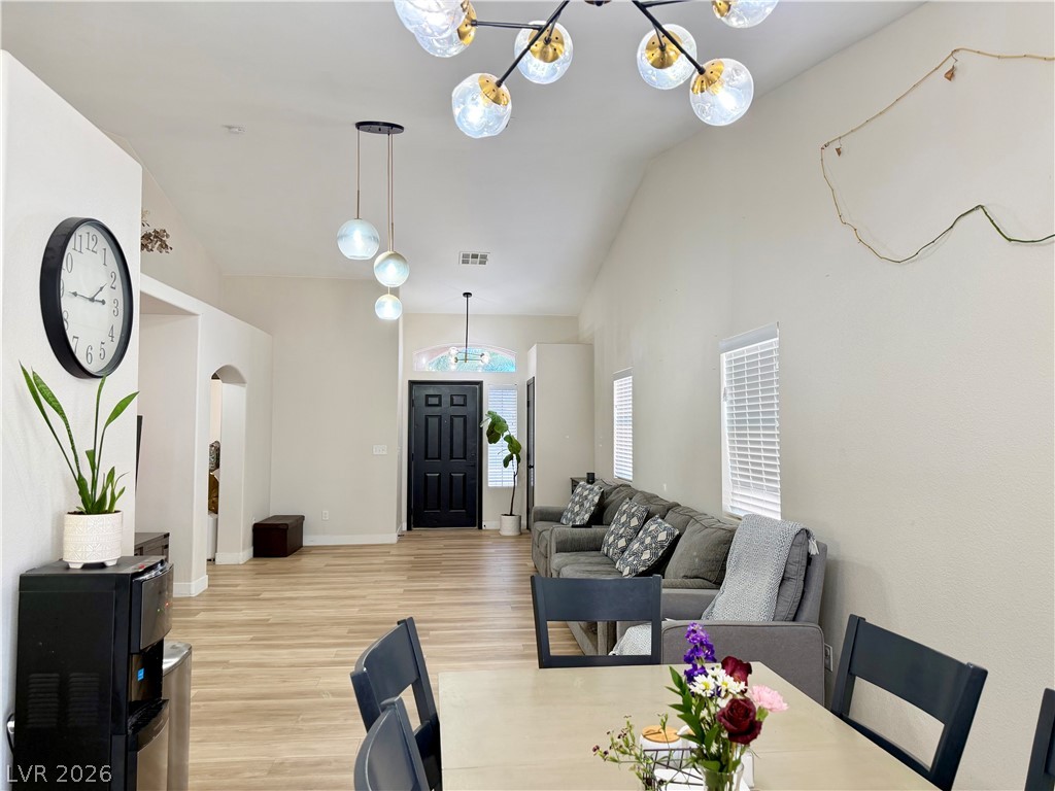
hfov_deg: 71.6
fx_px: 731
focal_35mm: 24
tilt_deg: +1.4
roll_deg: +0.1
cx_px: 528
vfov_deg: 56.8
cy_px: 396
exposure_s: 1/60
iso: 125
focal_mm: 6.76
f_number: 1.78
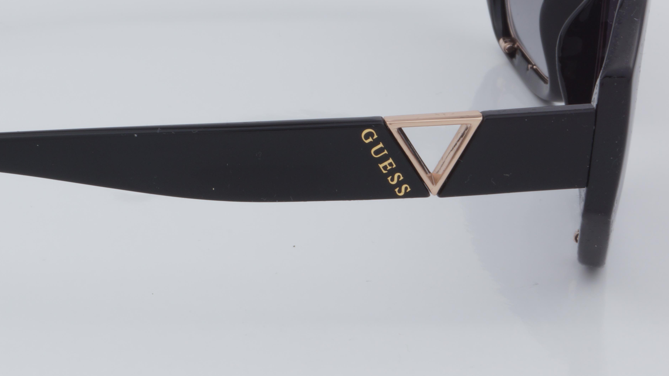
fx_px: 2217
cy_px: 106
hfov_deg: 17.1
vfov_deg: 9.7
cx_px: 167
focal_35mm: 125
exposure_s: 1/4
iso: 100
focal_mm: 50
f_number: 32
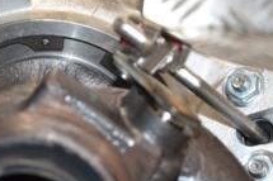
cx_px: 39
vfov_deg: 6.8
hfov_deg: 10.2
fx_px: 1523
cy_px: 166
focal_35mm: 201
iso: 800
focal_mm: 48
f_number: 5
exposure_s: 1/200
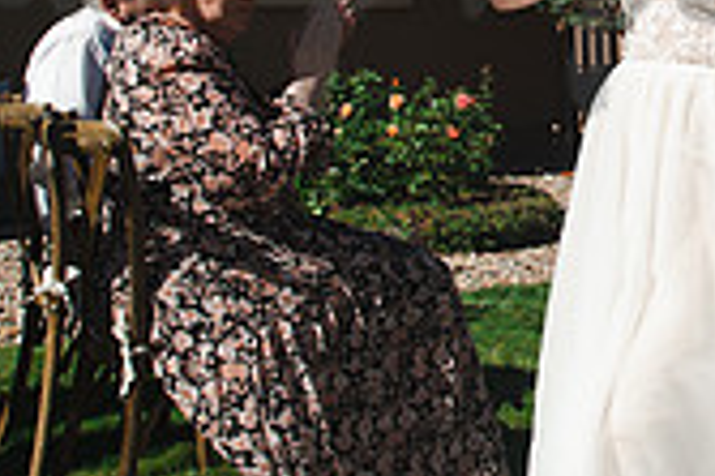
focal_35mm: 59
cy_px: -69
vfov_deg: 21.6
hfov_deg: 31.7
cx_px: 689
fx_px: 1171
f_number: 4.5
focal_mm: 17
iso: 250
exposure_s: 1/2500
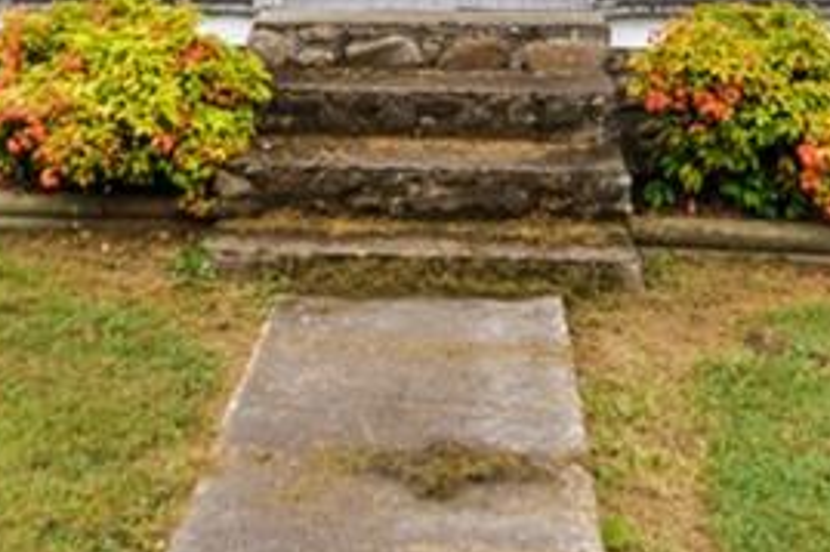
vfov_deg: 21.0
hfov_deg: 35.1
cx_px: 398
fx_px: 1313
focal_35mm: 57
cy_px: -214
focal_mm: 10
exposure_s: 1/30
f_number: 8
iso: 100
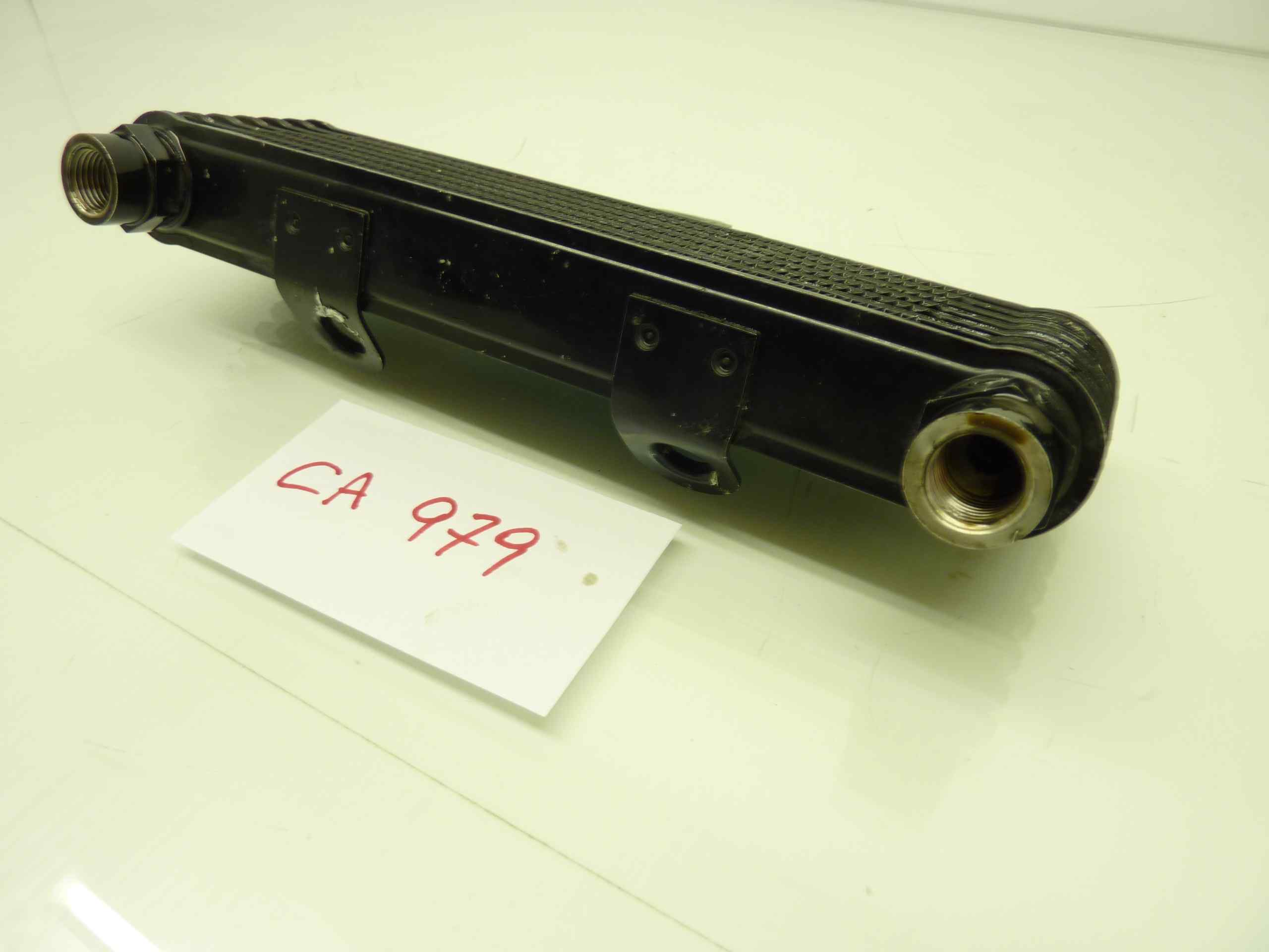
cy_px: 476
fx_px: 916
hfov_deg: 69.4
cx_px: 634
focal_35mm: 25
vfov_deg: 54.9
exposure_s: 1/20
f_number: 3.3
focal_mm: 4.1
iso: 80
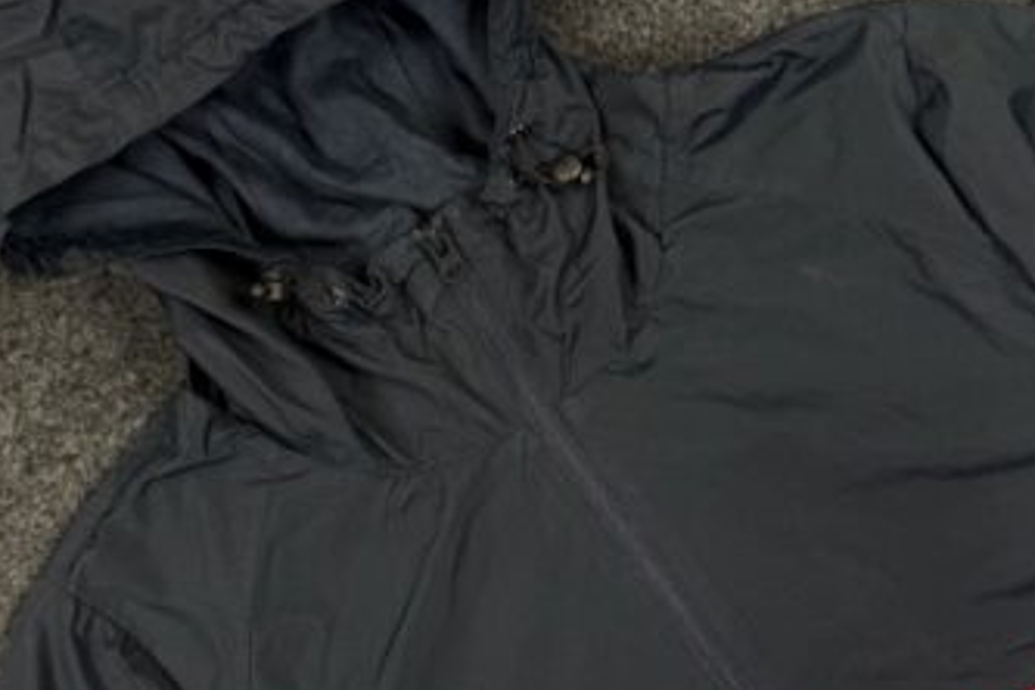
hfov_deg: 48.4
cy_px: 365
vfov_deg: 33.4
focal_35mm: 40
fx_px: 1150
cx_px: 485
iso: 125
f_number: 1.78
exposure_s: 1/50
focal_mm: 6.76
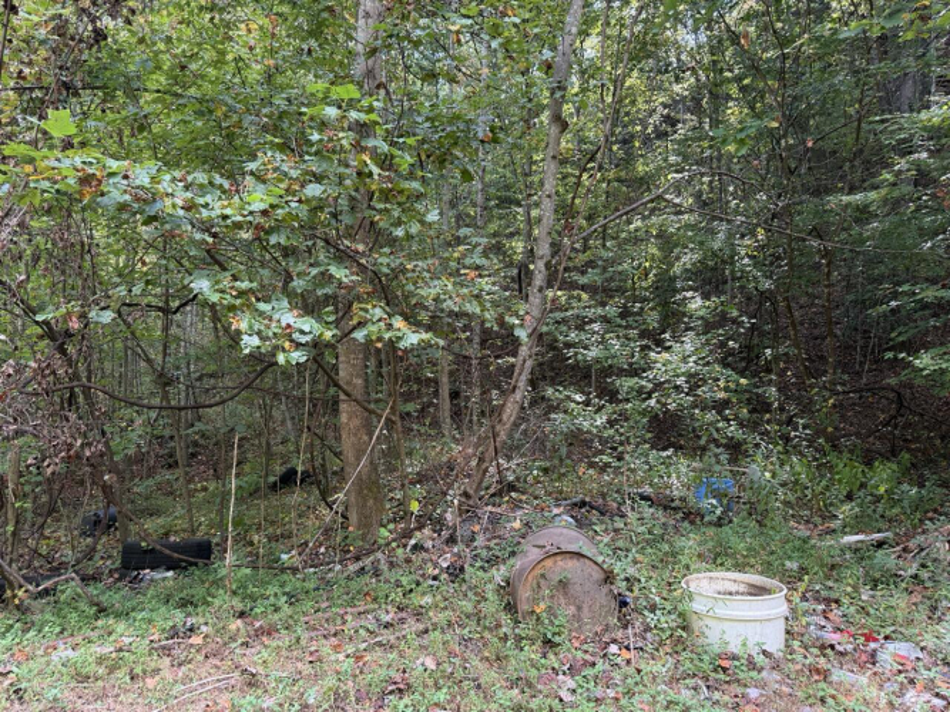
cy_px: 356
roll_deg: -2.7
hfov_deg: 71.6
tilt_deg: +0.1
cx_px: 475
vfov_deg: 56.8
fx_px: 659
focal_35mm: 24
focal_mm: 6.76
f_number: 1.78
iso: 100
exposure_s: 1/131
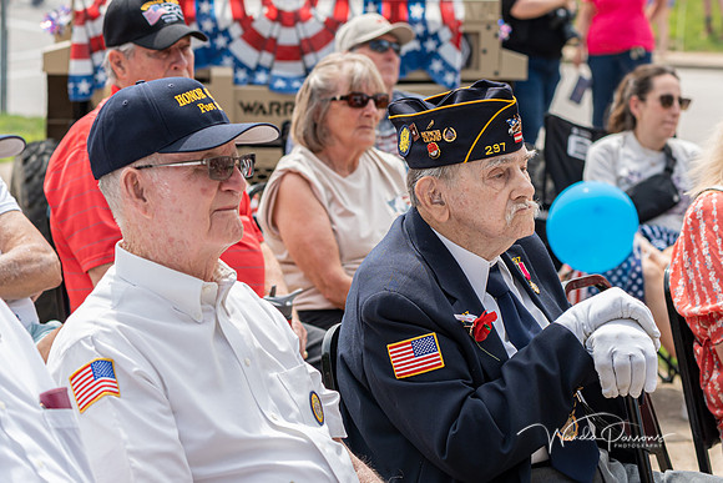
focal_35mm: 152
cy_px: 198
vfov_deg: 9.0
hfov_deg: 13.5
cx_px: 483
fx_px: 3053
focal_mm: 100
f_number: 6.3
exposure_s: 1/800
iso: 400
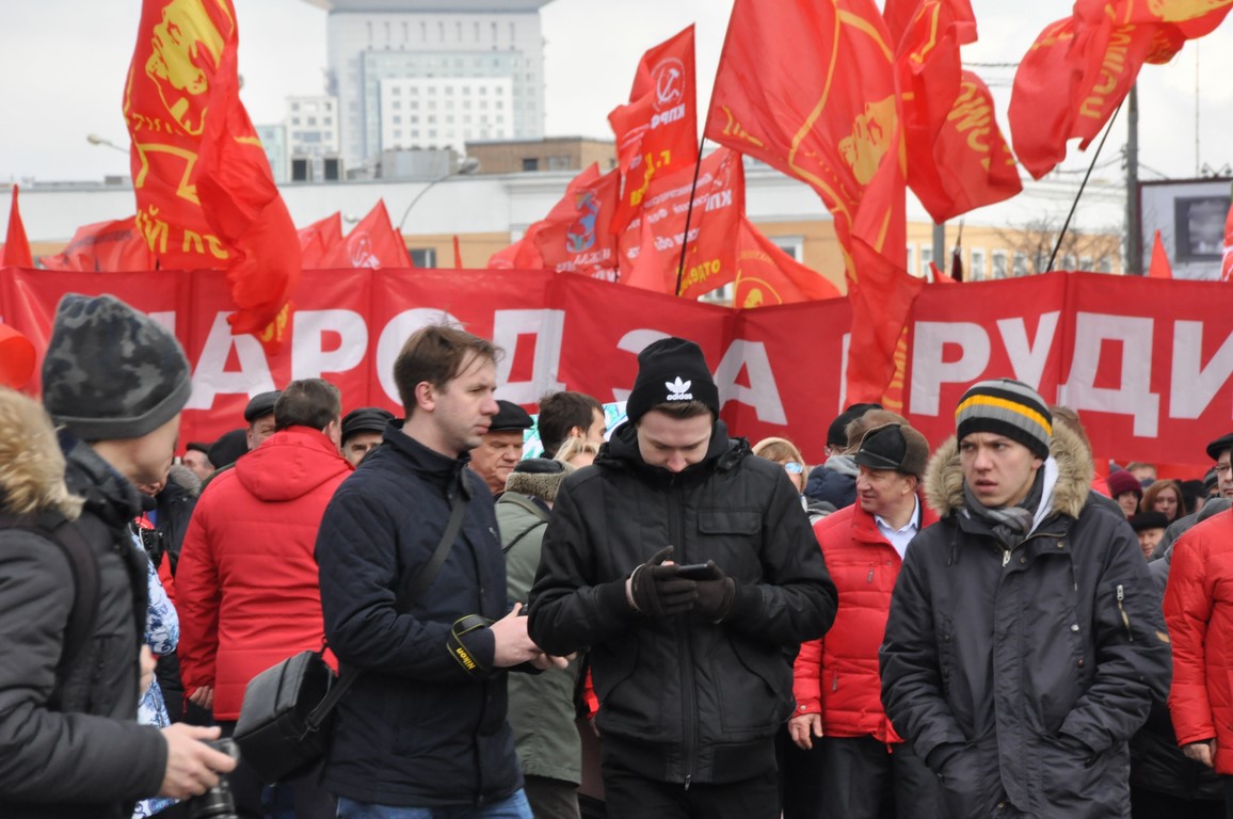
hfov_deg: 6.5
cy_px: 410
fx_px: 10776
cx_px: 616
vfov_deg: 4.4
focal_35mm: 315
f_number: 11
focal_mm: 210
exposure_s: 1/200
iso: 1000
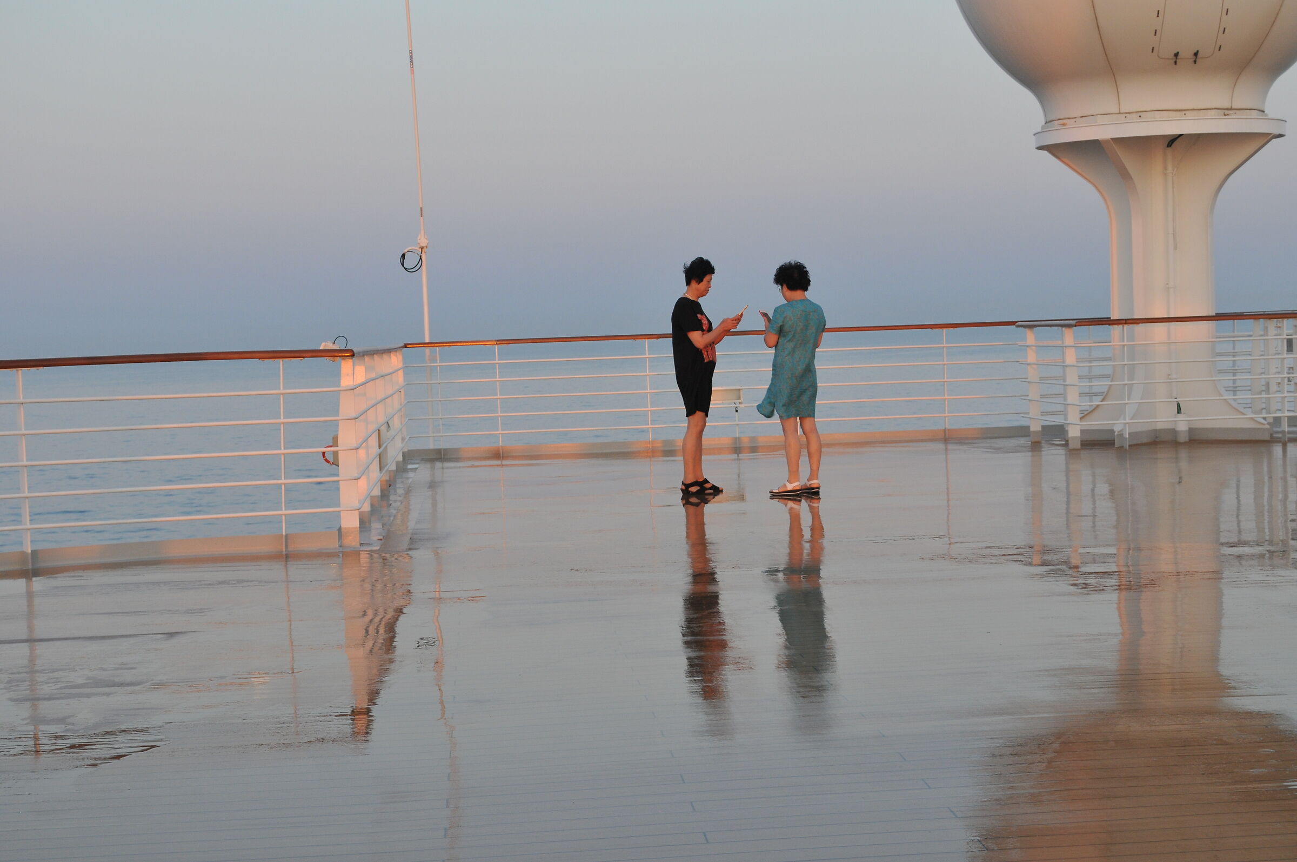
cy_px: 431
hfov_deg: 31.9
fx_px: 2267
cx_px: 648
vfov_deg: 21.5
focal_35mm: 63
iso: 400
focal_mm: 42
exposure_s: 1/200
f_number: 8
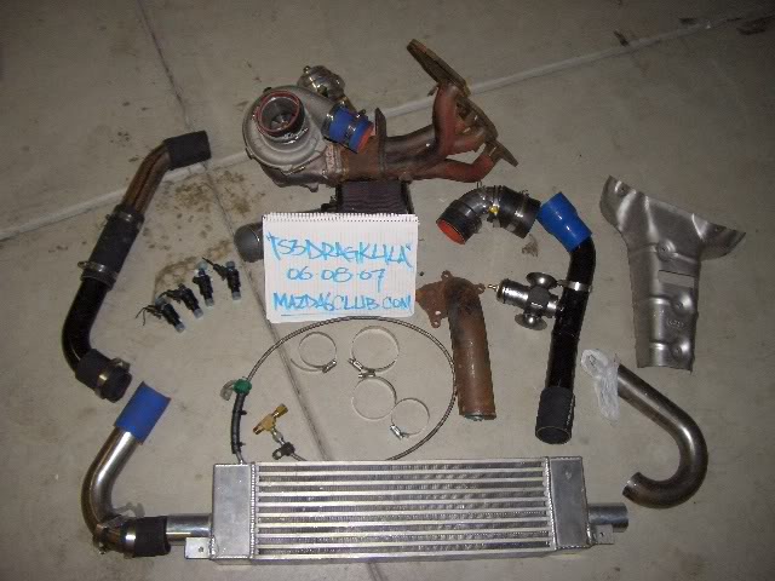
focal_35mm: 35
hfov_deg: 52.6
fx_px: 784
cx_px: 388
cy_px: 290
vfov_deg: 40.7
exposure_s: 1/60
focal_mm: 5.8
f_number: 2.6
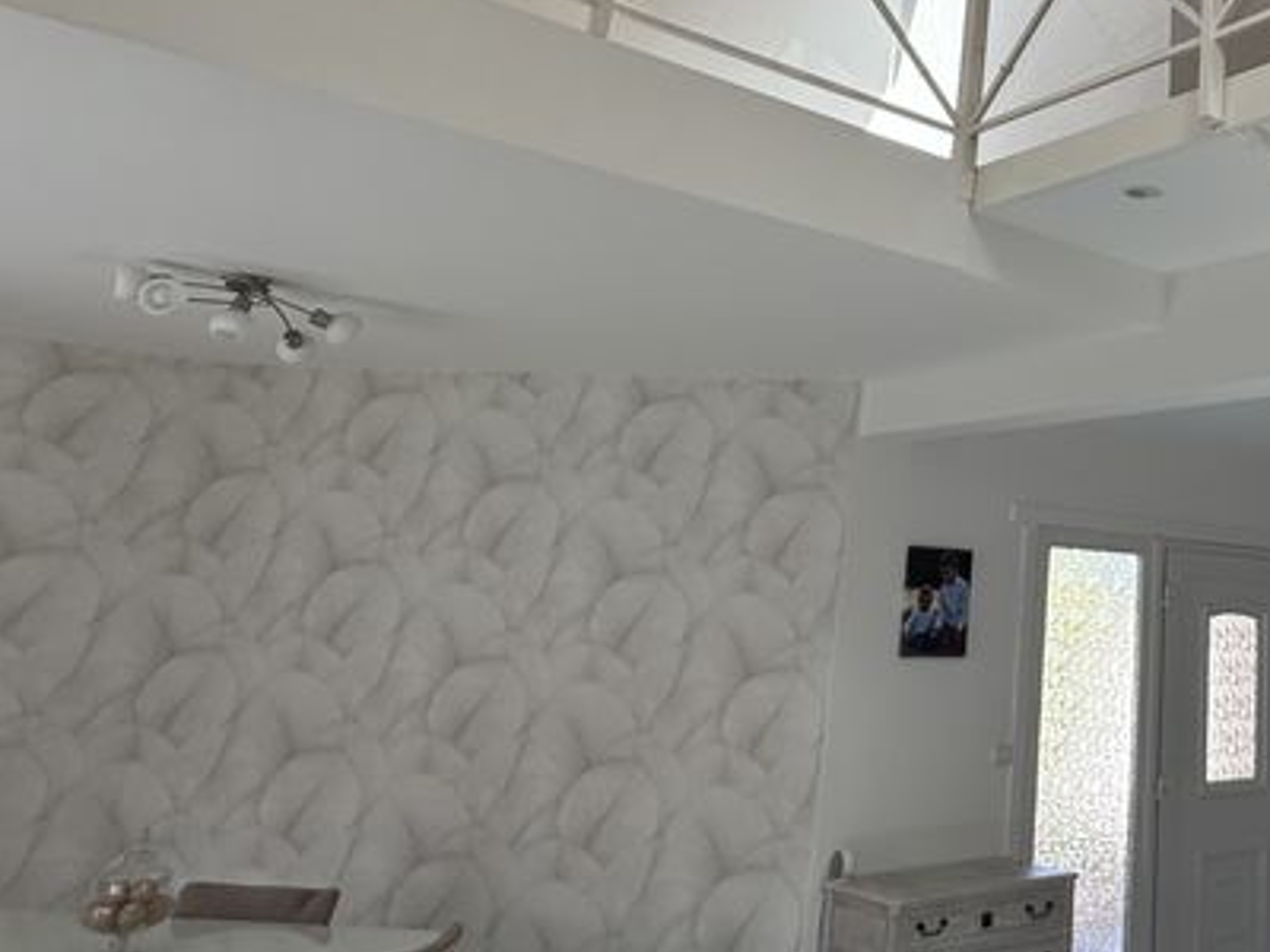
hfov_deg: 46.6
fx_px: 1284
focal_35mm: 35
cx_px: 1178
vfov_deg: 39.6
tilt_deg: +17.6
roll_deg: -1.9
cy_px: 238
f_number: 2.2
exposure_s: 1/173
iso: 40
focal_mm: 2.22
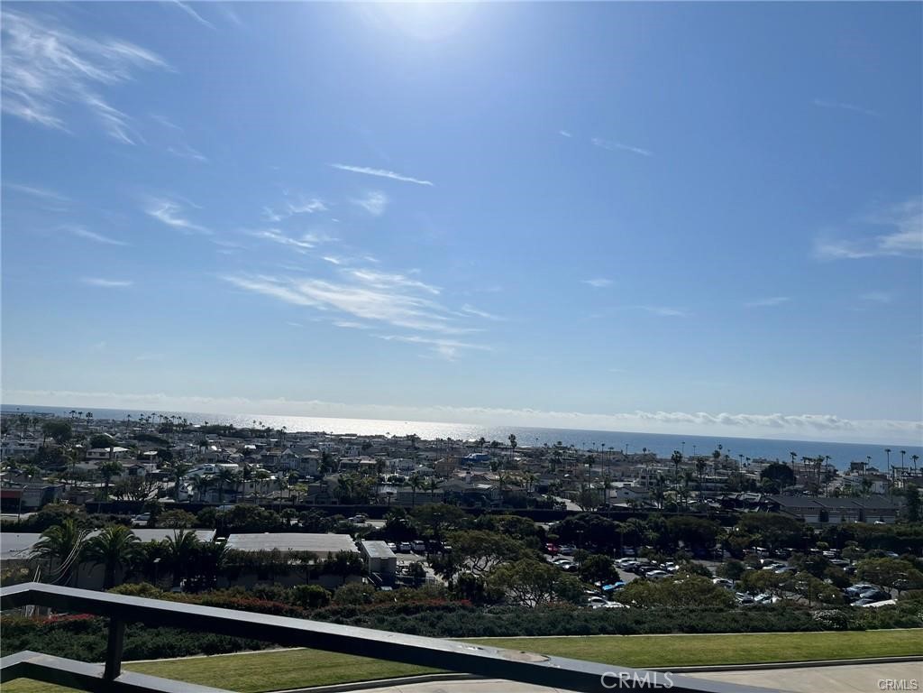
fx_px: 693
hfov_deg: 67.3
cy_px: 346
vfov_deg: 53.1
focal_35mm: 26
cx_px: 462
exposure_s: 1/15152
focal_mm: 5.1
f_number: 1.6
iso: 50
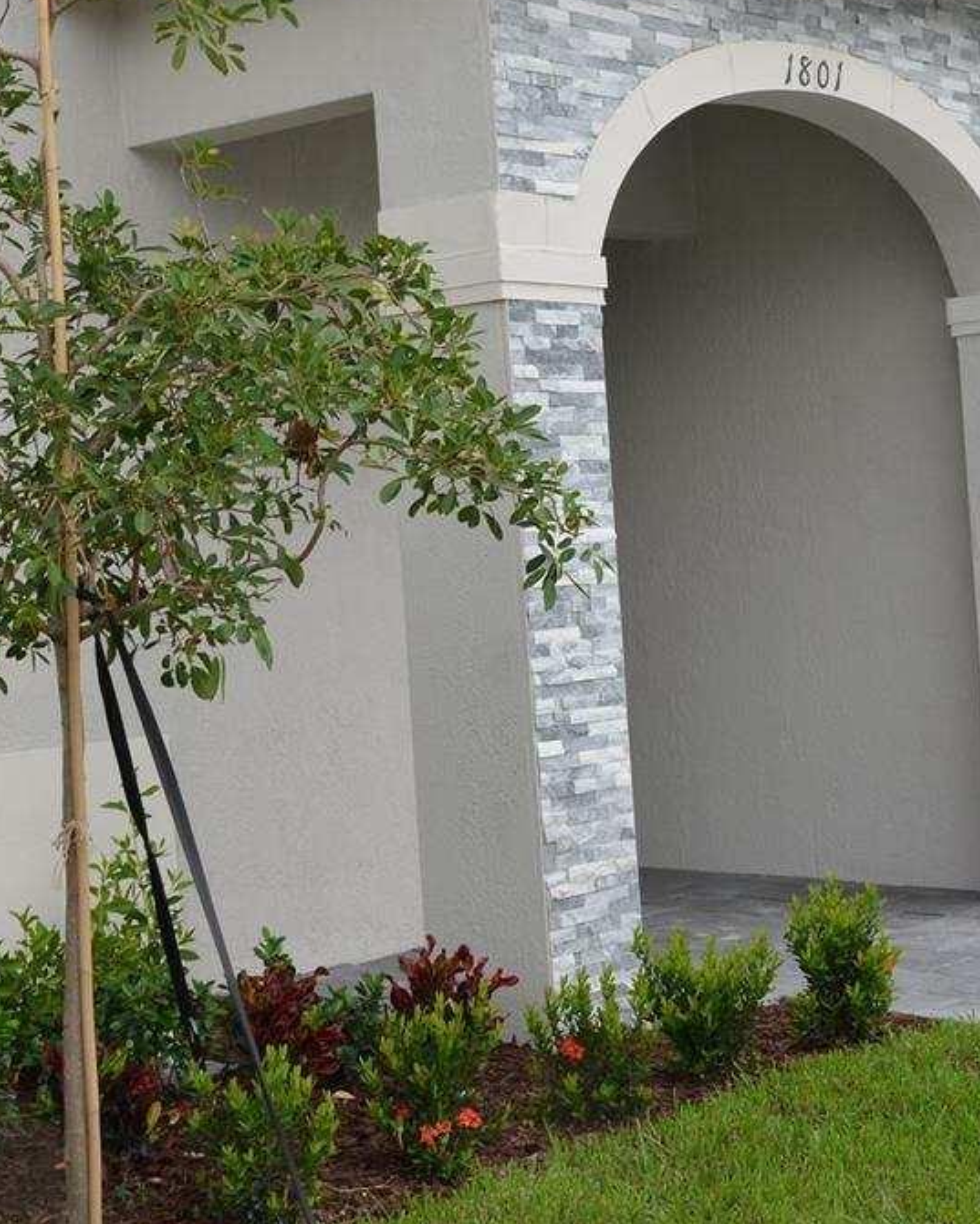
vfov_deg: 27.9
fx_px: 2459
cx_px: 365
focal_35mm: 68
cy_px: 454
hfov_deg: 22.5
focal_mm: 27
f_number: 8
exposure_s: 1/250
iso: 180
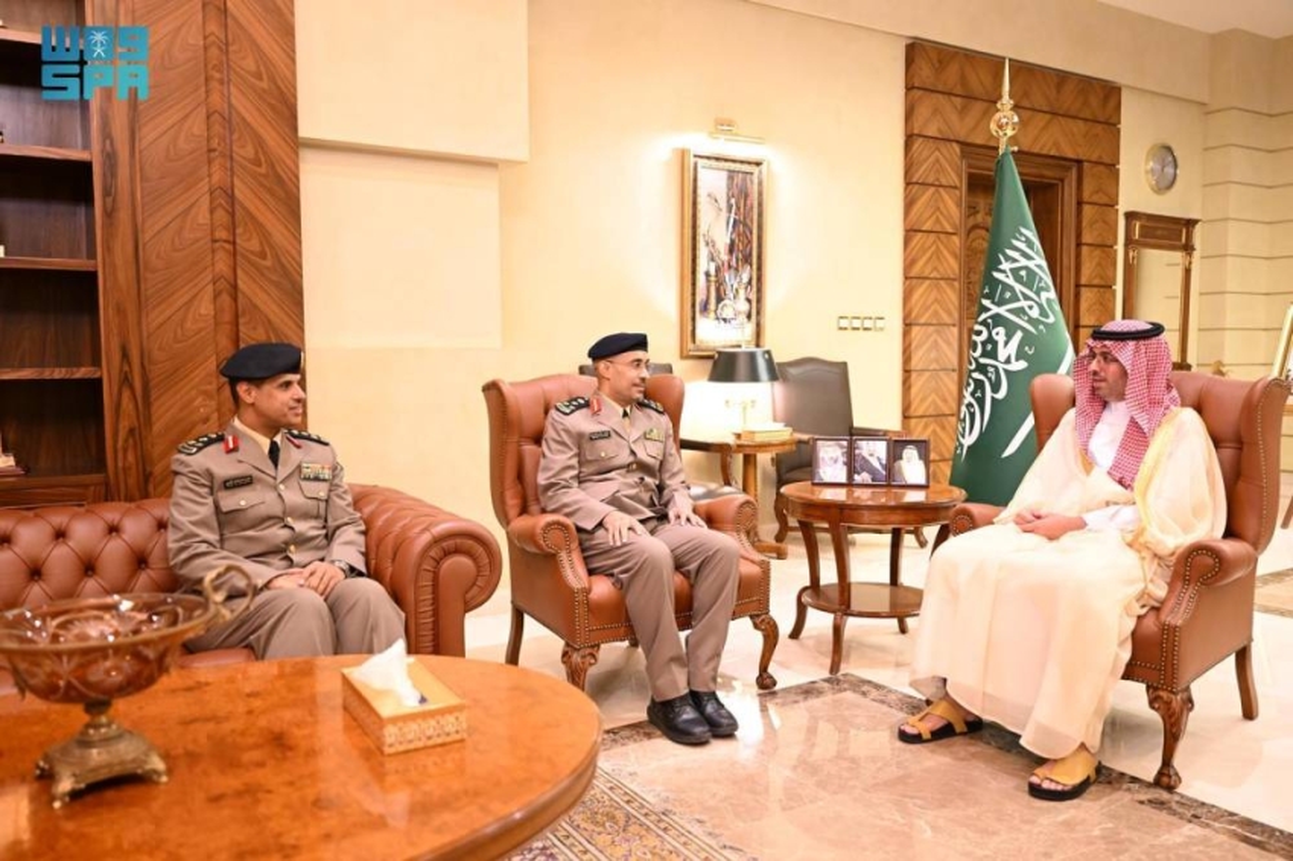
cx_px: 646
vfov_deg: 44.9
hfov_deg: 63.7
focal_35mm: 29
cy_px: 430
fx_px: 1041
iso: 3200
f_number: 2.8
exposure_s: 1/100
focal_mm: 29
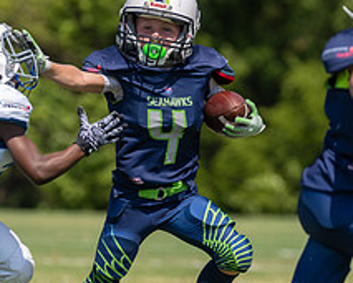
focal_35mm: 579
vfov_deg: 2.7
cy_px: 162
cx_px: 141
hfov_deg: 3.3
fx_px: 6057
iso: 100
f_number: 3.5
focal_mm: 200
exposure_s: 1/1600
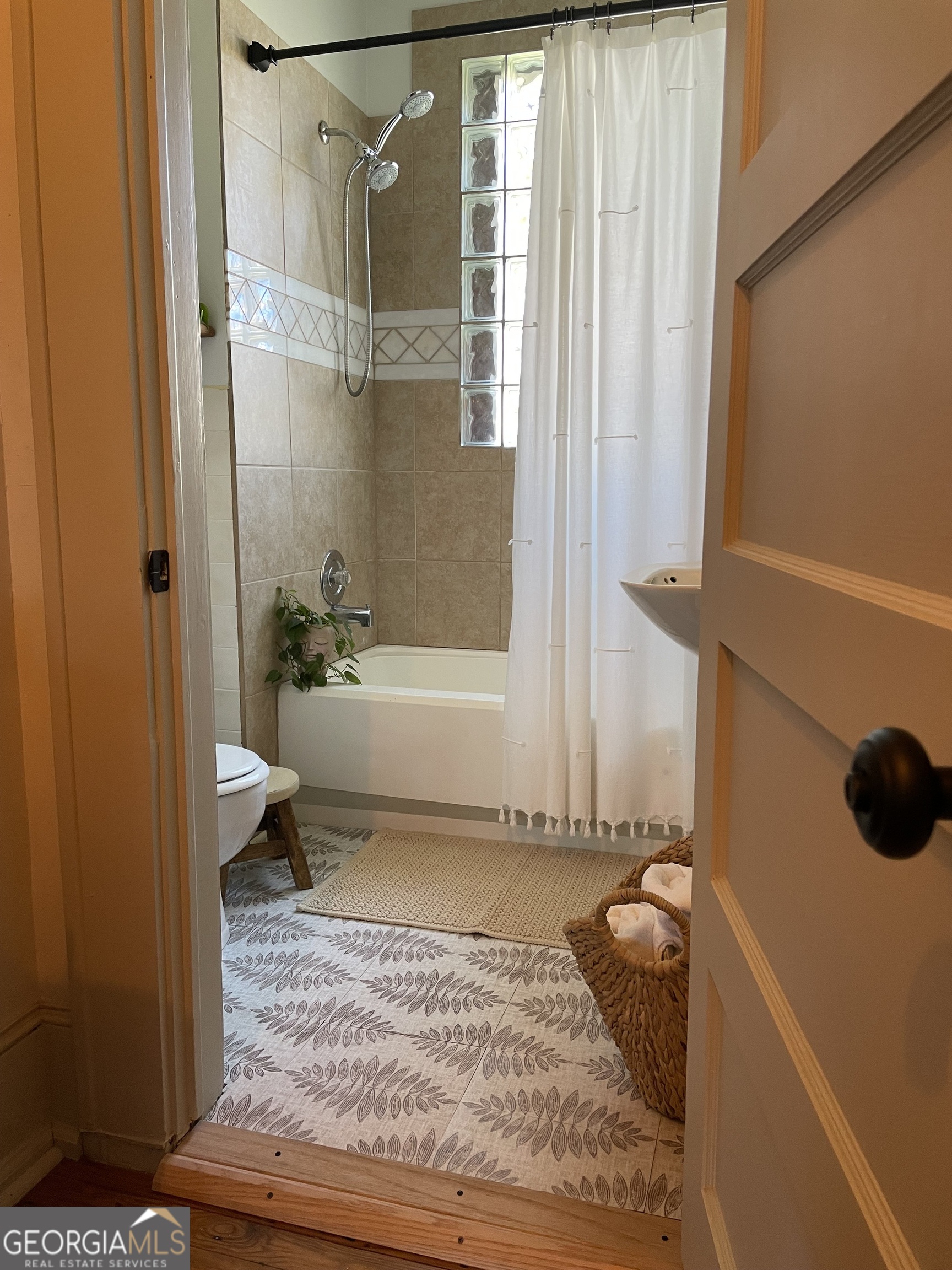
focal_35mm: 26
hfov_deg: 53.1
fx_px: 953
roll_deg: +0.4
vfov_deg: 67.3
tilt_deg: -8.9
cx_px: 476
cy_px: 635
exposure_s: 1/60
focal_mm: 4.2
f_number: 1.6
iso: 125
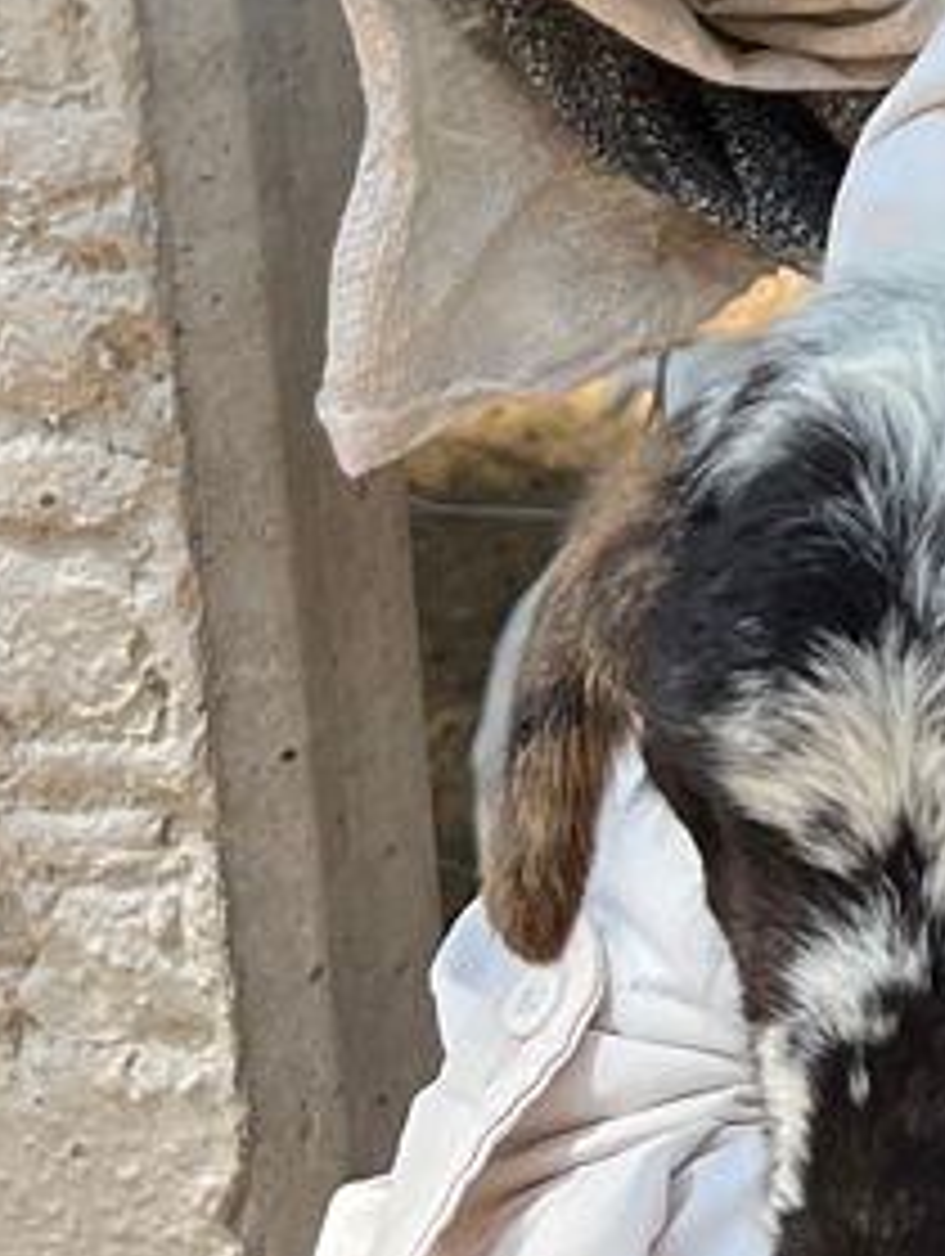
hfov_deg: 10.9
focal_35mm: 127
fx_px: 4612
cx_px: 1706
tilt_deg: -10.0
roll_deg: +0.2
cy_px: -497
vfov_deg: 14.7
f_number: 1.6
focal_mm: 5.1
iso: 50
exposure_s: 1/951
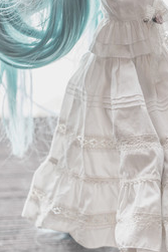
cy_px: 113
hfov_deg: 6.8
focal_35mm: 203
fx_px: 1423
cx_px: 118
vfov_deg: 10.1
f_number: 1.8
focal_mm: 85
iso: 100
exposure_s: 1/25
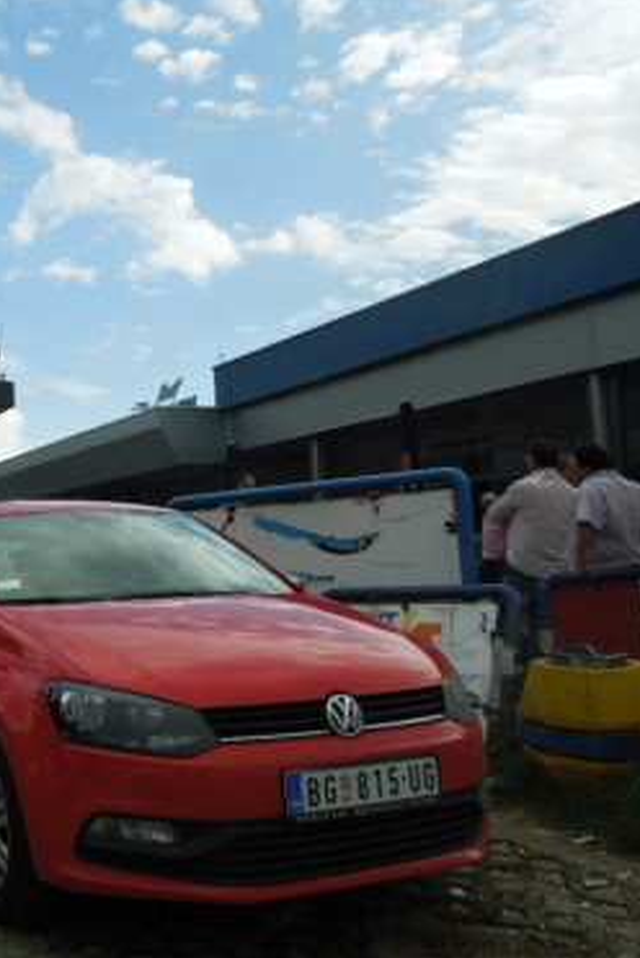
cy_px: 476
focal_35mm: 35
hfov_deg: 34.7
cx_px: 13
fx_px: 932
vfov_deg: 54.4
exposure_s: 1/1250
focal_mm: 4.5
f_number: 3.3
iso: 100
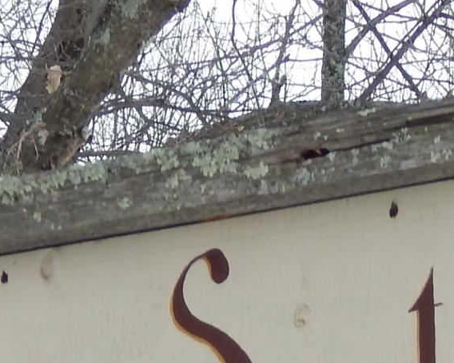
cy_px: 736
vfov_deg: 3.9
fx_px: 5265
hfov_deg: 4.9
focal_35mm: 392
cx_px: 223
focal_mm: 13.5
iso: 125
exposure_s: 1/320
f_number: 4.2
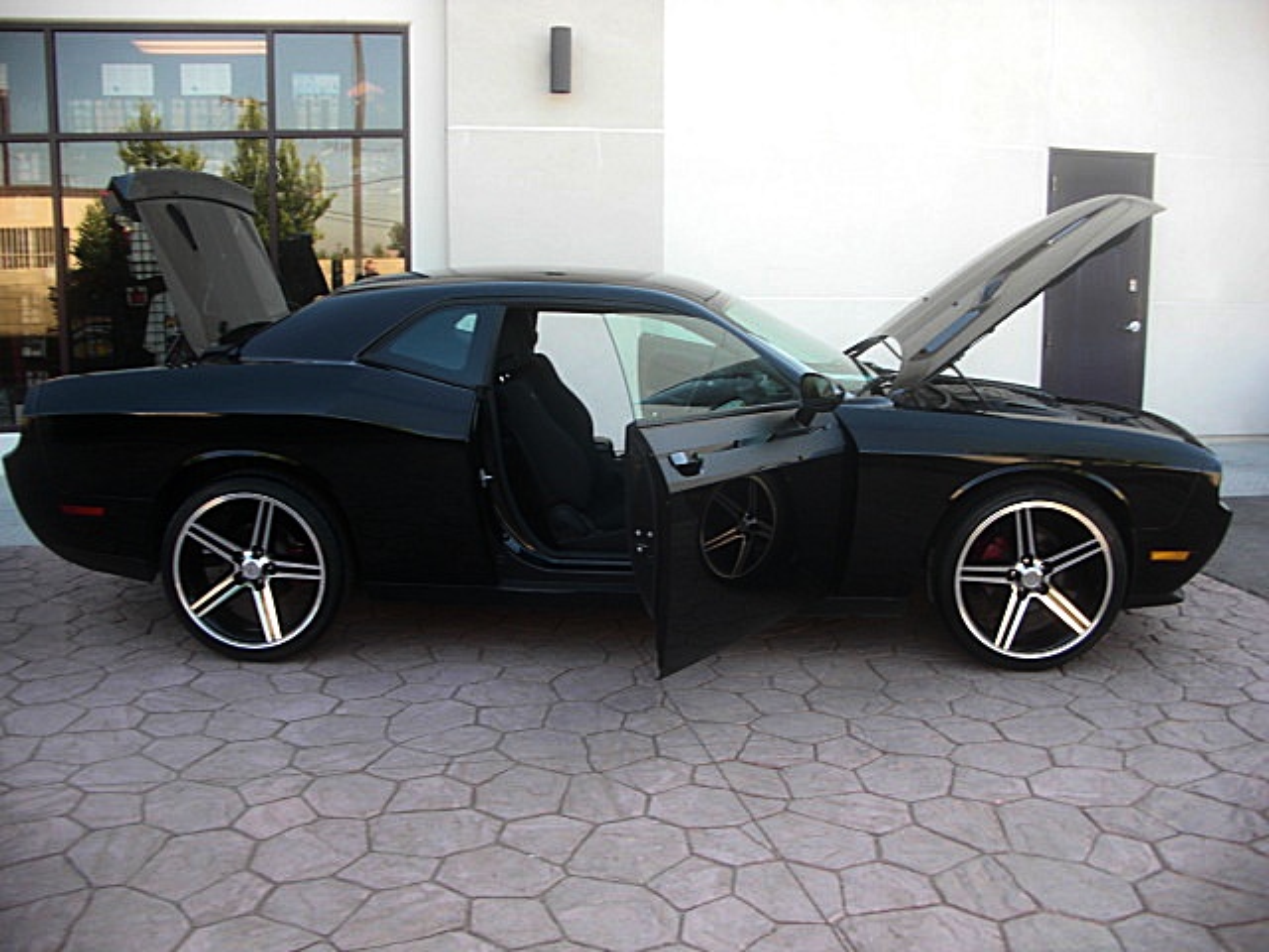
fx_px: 1320
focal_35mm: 36
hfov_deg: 51.4
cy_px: 476
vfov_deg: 39.7
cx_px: 634
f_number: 2.8
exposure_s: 1/60
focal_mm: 6.3
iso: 50
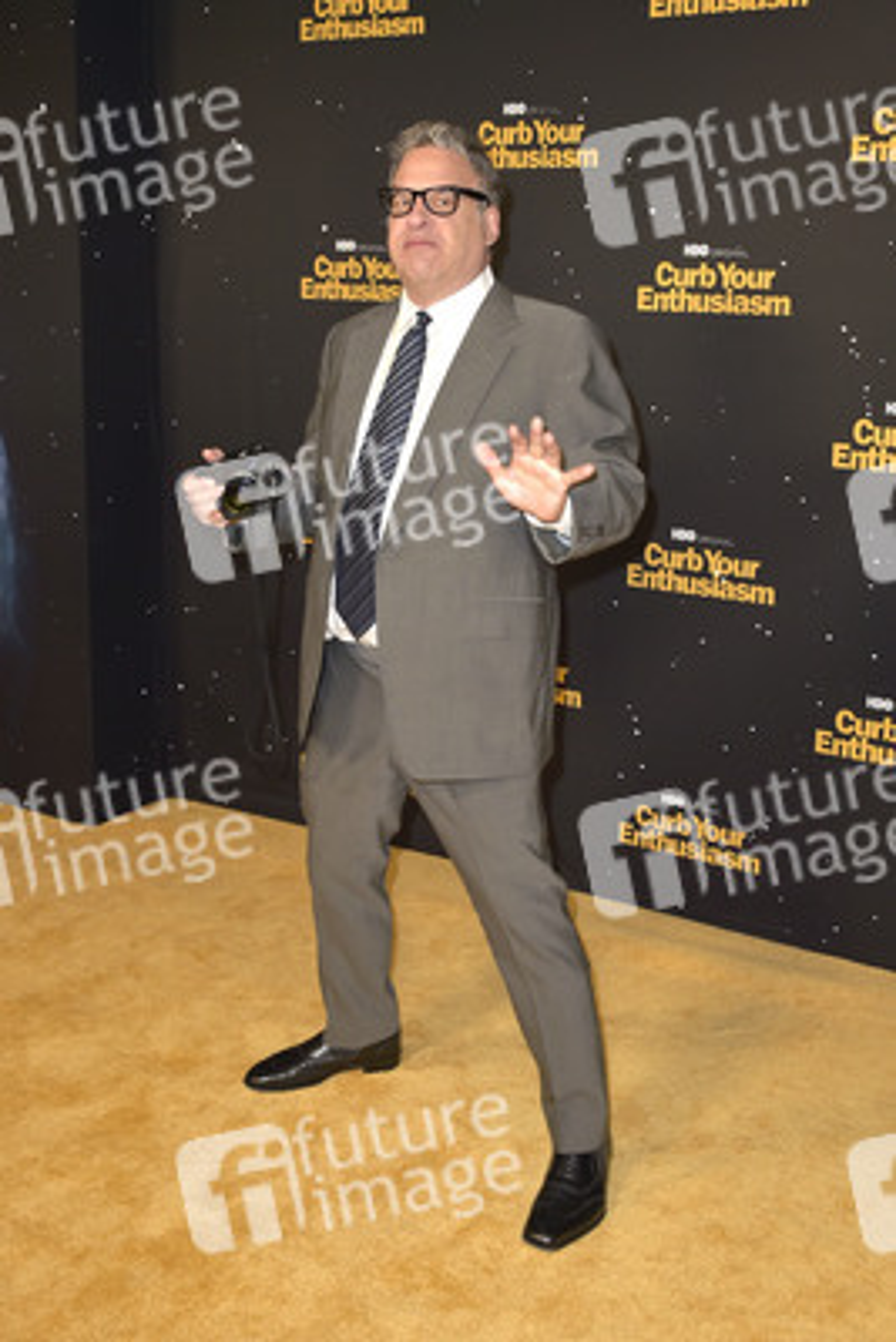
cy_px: 671
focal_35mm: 34
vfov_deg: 55.8
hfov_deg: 38.9
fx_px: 1268
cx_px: 448
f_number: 7.1
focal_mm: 34
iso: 320
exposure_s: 1/250
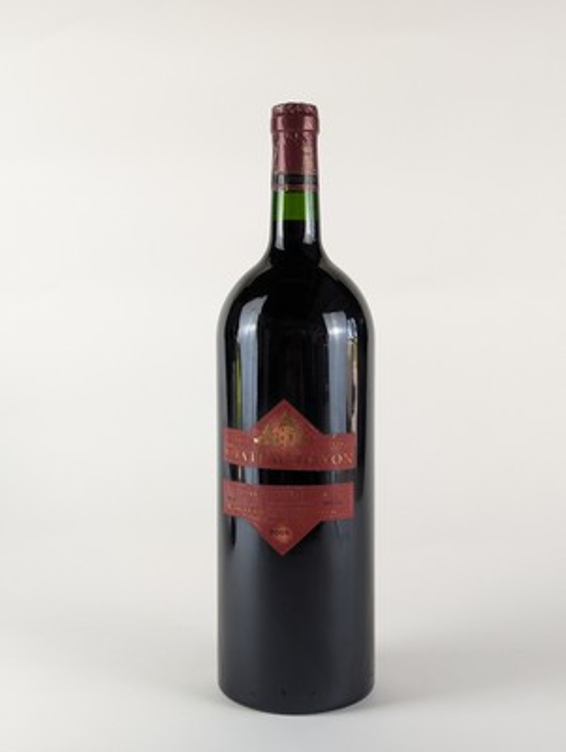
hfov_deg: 30.3
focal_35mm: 48
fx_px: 1044
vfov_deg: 39.6
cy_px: 376
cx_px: 283
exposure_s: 1/79.4
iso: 49
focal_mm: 6.81
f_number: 1.85
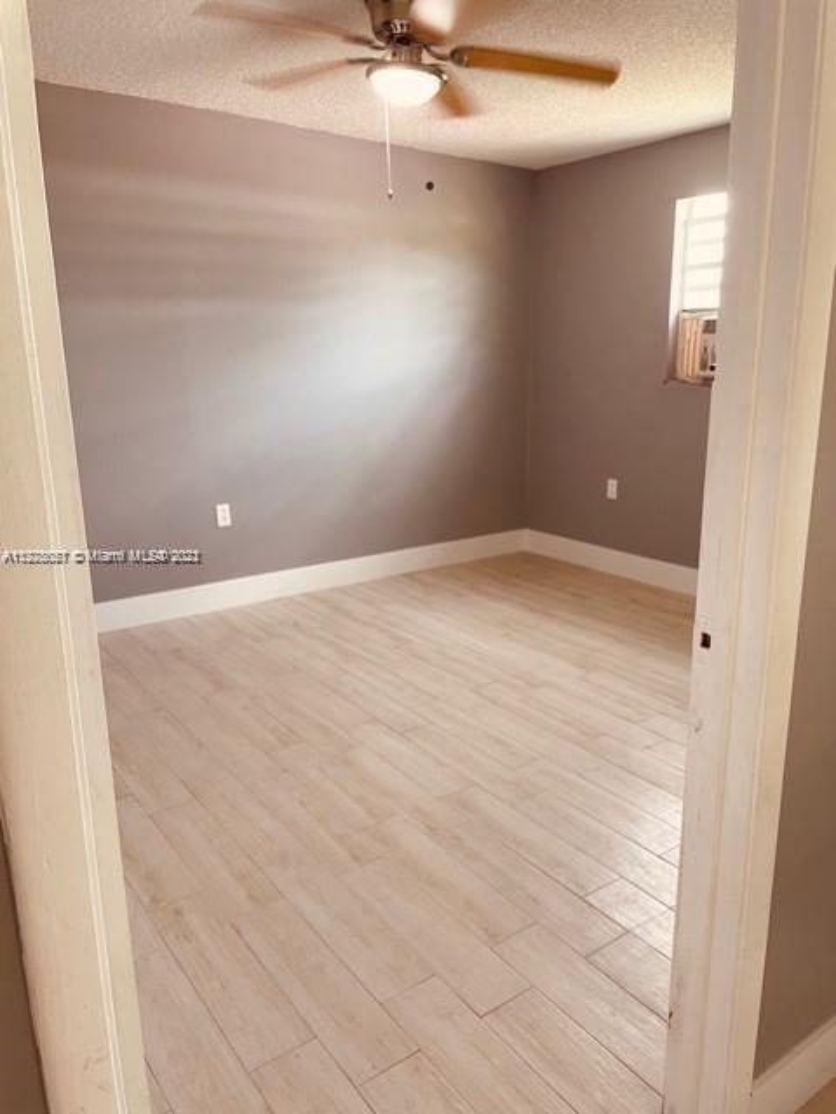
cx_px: 418
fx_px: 837
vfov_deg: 67.3
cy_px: 557
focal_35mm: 26
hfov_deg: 53.1
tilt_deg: -14.5
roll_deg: +0.9
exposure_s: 1/60
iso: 100
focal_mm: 4.2
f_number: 1.6
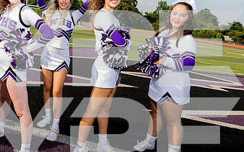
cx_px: 58
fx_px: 279
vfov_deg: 30.3
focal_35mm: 42
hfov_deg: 45.4
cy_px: 49
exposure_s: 1/250
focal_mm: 24
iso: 100
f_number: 6.3
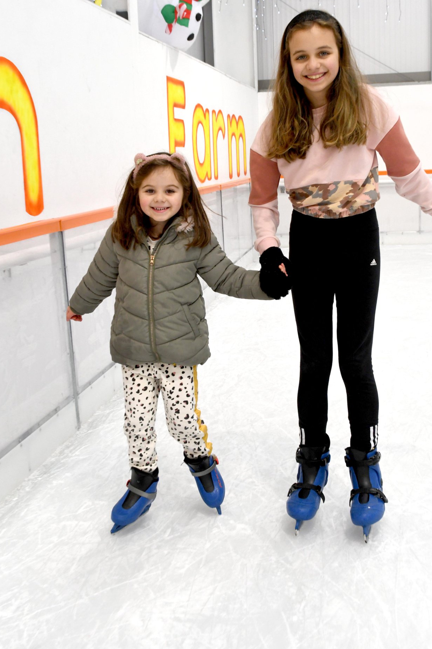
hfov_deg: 25.5
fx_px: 954
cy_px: 299
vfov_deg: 37.5
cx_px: 222
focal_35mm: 53
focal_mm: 32
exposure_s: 1/250
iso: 1000
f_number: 5.6
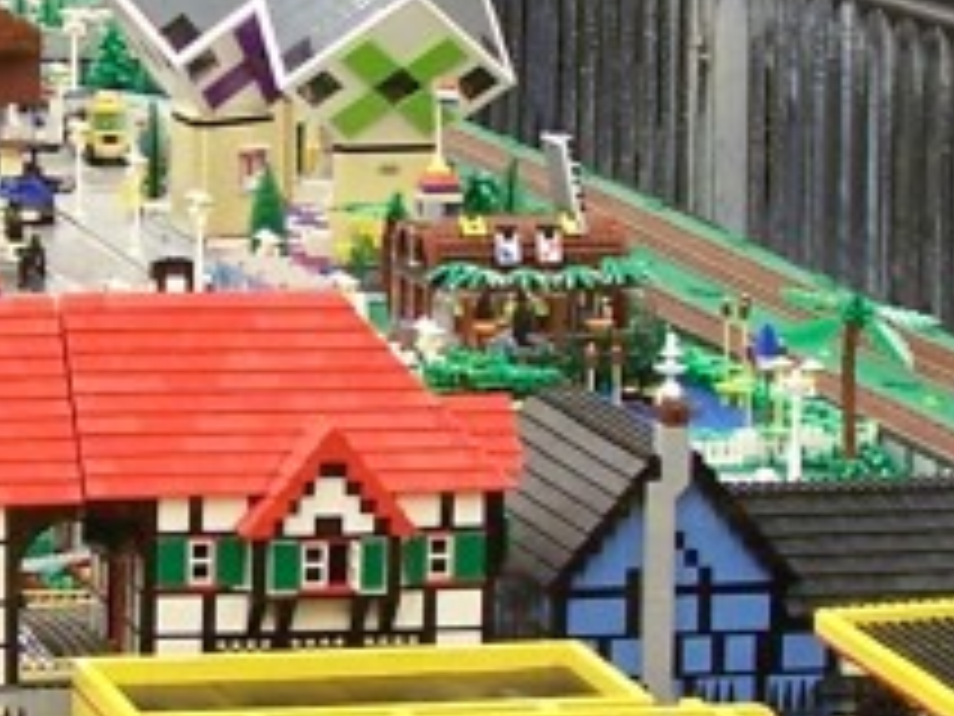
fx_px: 6394
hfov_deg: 8.5
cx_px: 99
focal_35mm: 232
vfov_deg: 6.4
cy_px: 482
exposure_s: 1/2
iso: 80
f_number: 3
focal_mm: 8
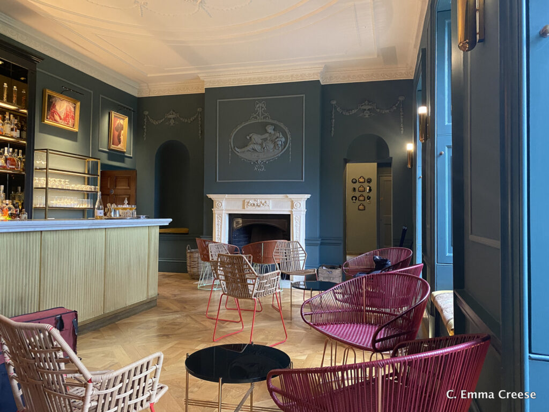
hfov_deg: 67.3
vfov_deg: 53.1
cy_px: 206
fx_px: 412
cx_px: 274
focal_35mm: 26
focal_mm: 4.25
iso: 500
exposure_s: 1/49
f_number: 1.8
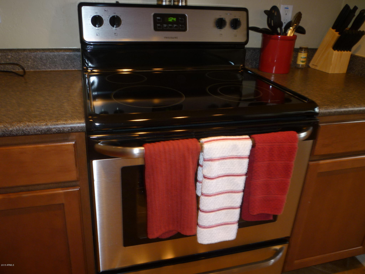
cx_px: 182
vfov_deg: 48.2
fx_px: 306
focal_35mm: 29
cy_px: 137
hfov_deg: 61.7
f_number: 3.3
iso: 100
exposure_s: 1/8
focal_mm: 5.2
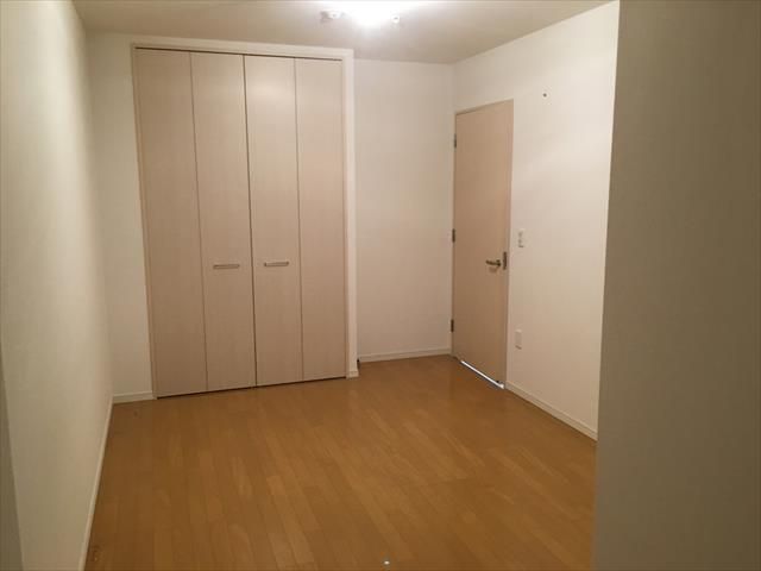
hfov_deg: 61.7
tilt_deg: -8.0
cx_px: 380
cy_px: 286
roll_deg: -2.4
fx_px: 638
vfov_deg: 48.2
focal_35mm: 29
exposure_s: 1/30
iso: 100
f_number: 2.2
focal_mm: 4.15
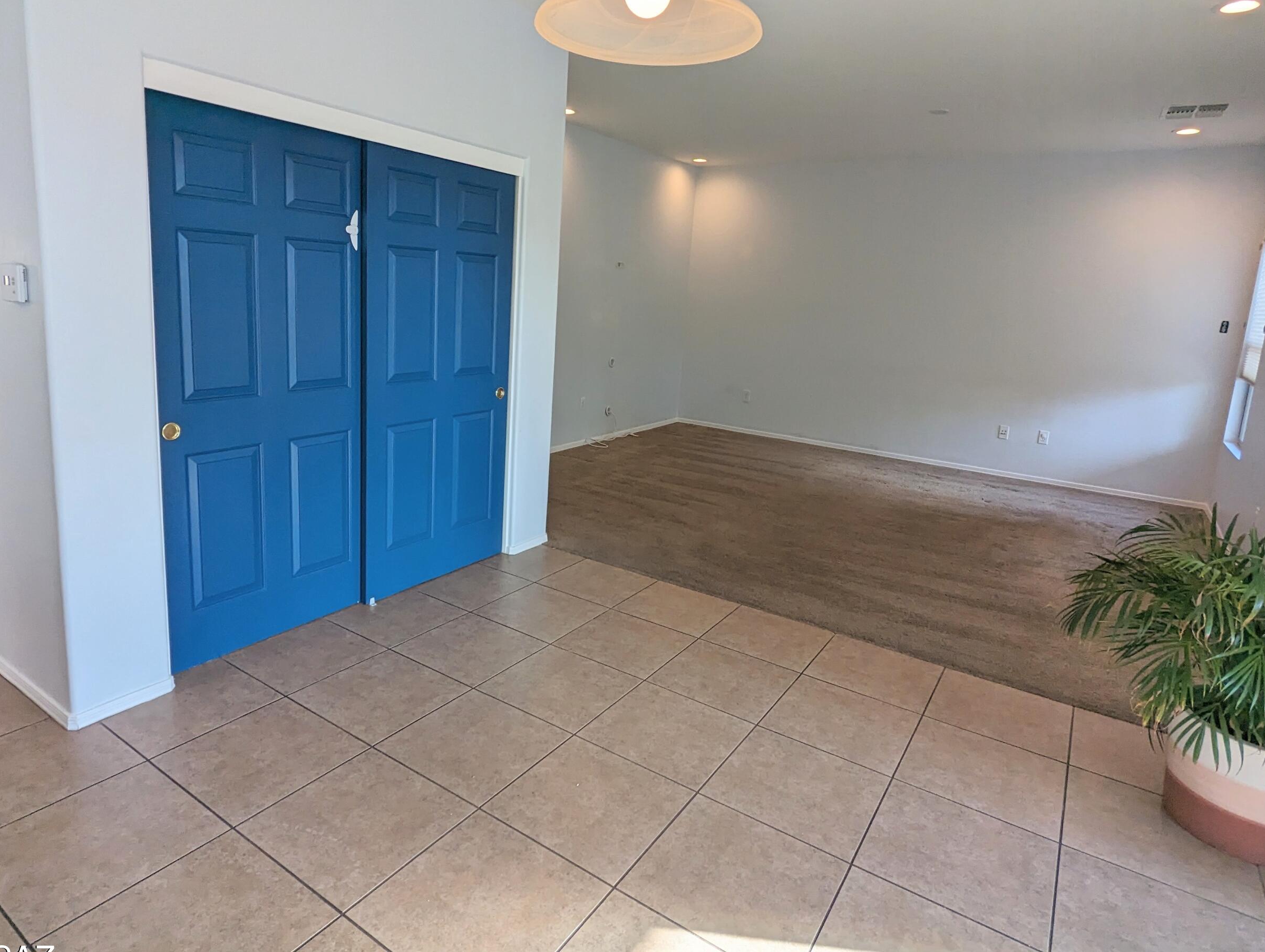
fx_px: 732
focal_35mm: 20
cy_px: 417
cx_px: 604
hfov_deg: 81.6
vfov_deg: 65.8
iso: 128
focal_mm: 2.35
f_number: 2.2
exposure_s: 1/217
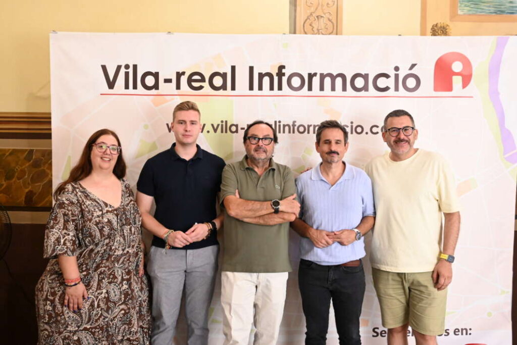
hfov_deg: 56.5
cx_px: 258
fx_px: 481
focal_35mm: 34
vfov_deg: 39.4
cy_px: 172
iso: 6400
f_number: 4
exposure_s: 1/200
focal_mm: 33.5
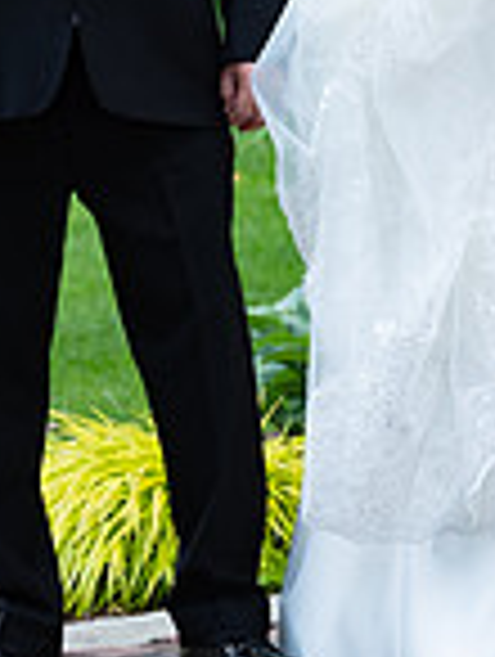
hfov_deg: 4.2
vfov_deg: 5.5
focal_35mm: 358
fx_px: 6806
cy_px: 76
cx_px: 351
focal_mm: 80.4
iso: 250
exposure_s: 1/200
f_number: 4
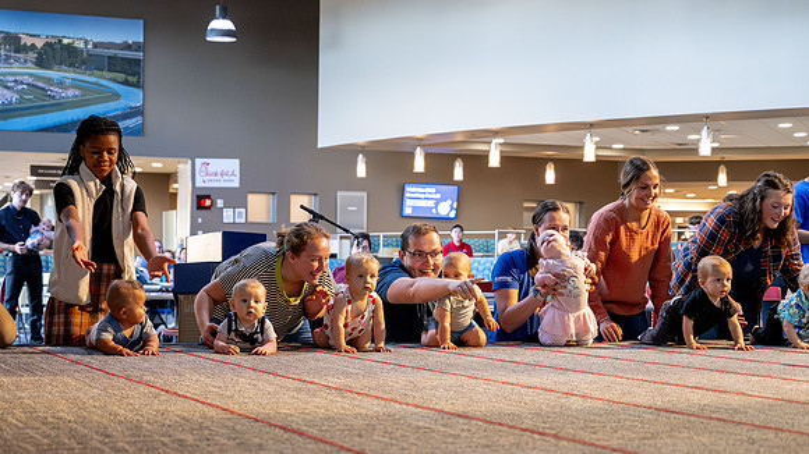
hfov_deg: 31.0
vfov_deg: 17.7
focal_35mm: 68
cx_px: 393
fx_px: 1458
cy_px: 297
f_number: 4
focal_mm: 55
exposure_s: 1/320
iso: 3200
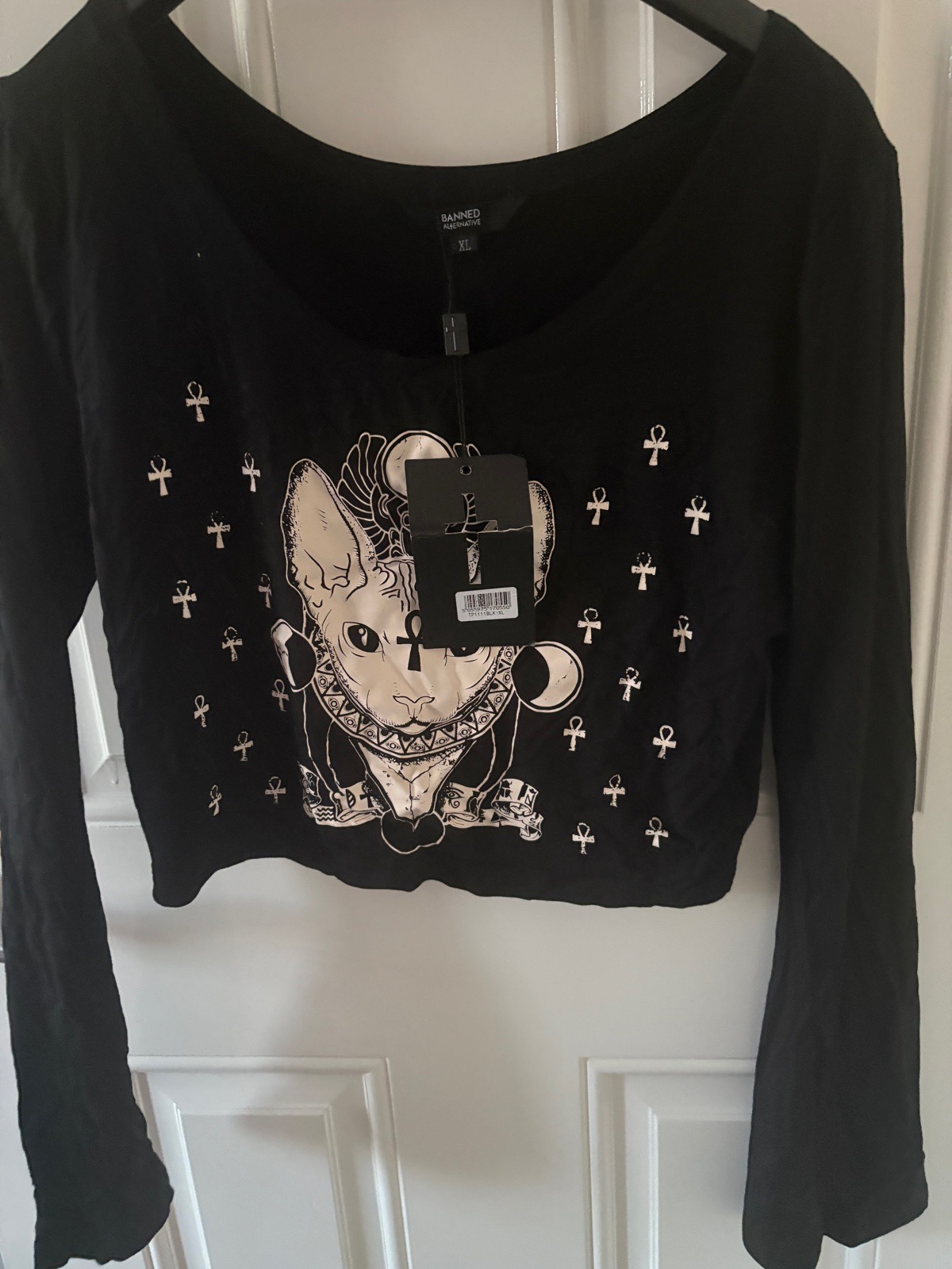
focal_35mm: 26
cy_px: 634
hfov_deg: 53.1
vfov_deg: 67.3
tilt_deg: -18.5
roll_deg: +3.8
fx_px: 953
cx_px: 476
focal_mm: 5.96
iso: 1000
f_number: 1.6
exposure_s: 1/30
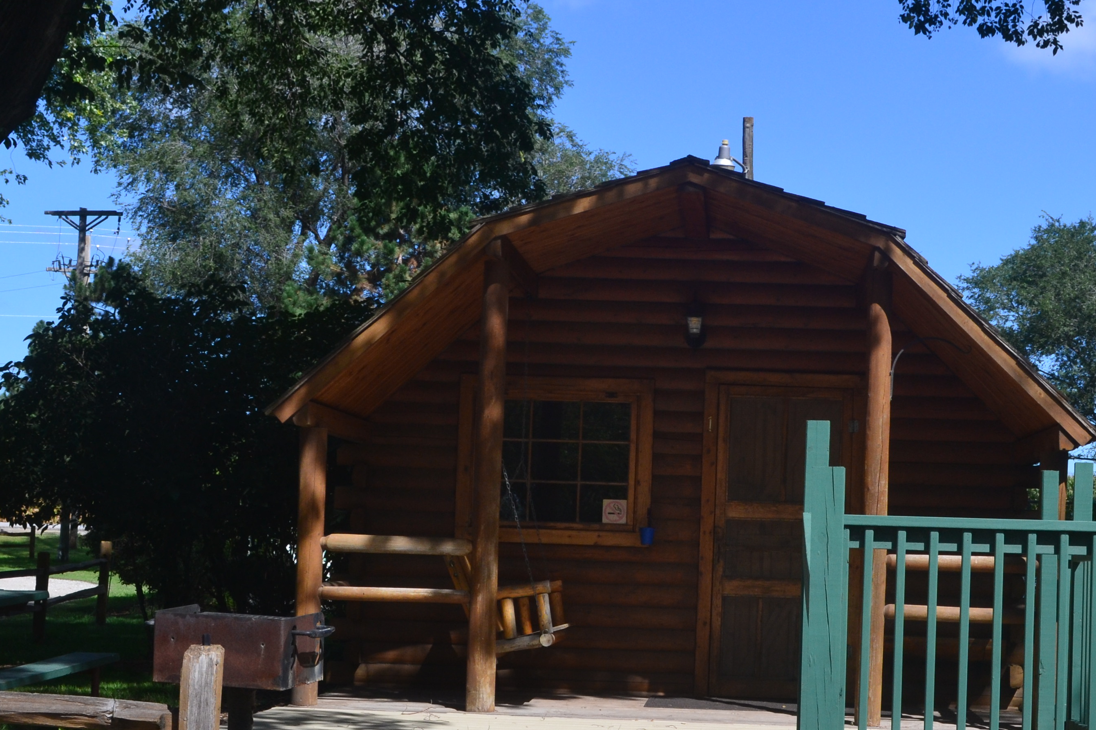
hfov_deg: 29.9
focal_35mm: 67
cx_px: 712
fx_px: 2040
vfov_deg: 20.3
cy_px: 389
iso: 400
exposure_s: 1/400
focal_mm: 26
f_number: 11
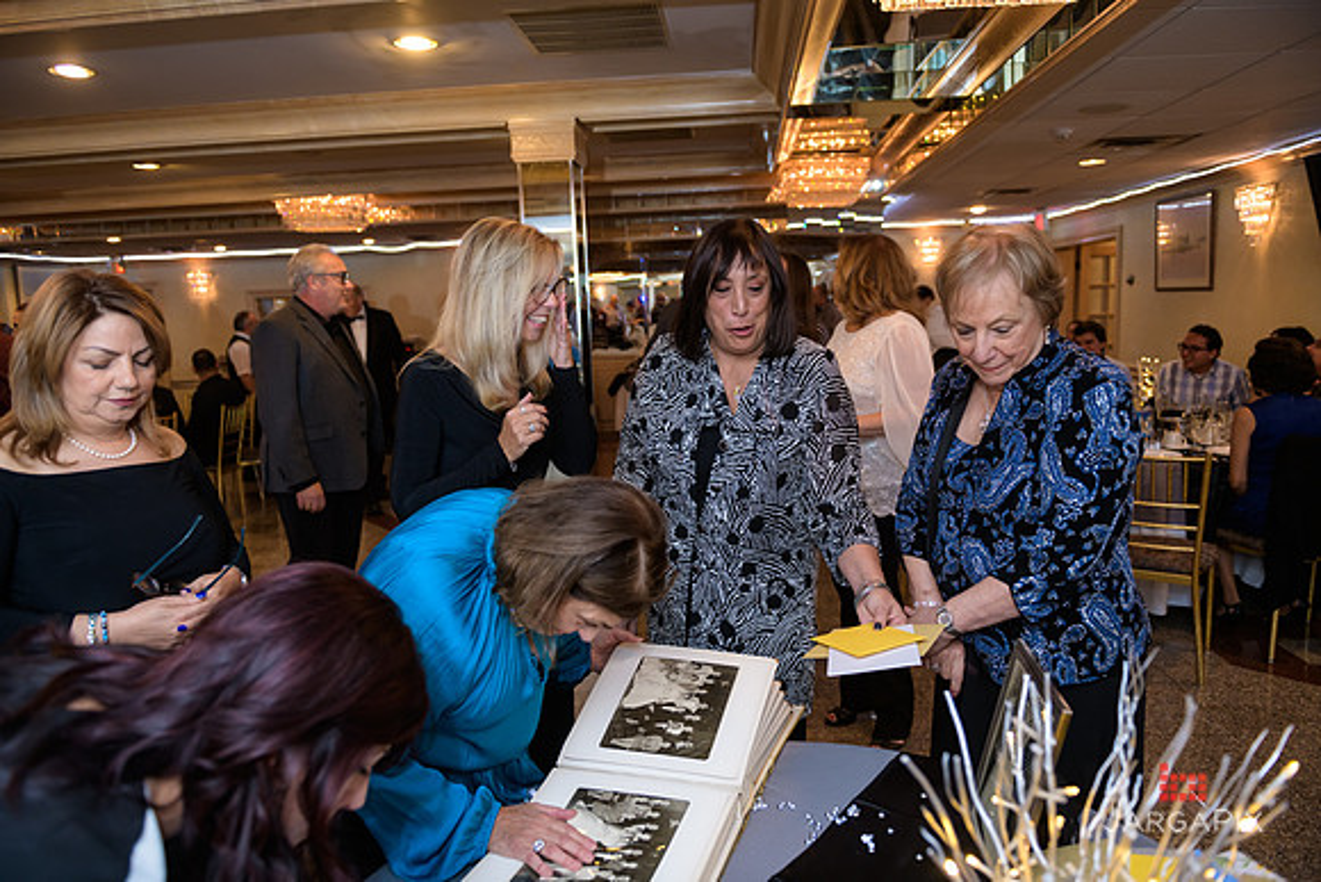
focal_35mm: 24
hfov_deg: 73.7
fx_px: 881
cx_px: 660
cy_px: 441
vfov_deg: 53.2
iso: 800
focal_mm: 24
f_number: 3.2
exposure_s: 1/125
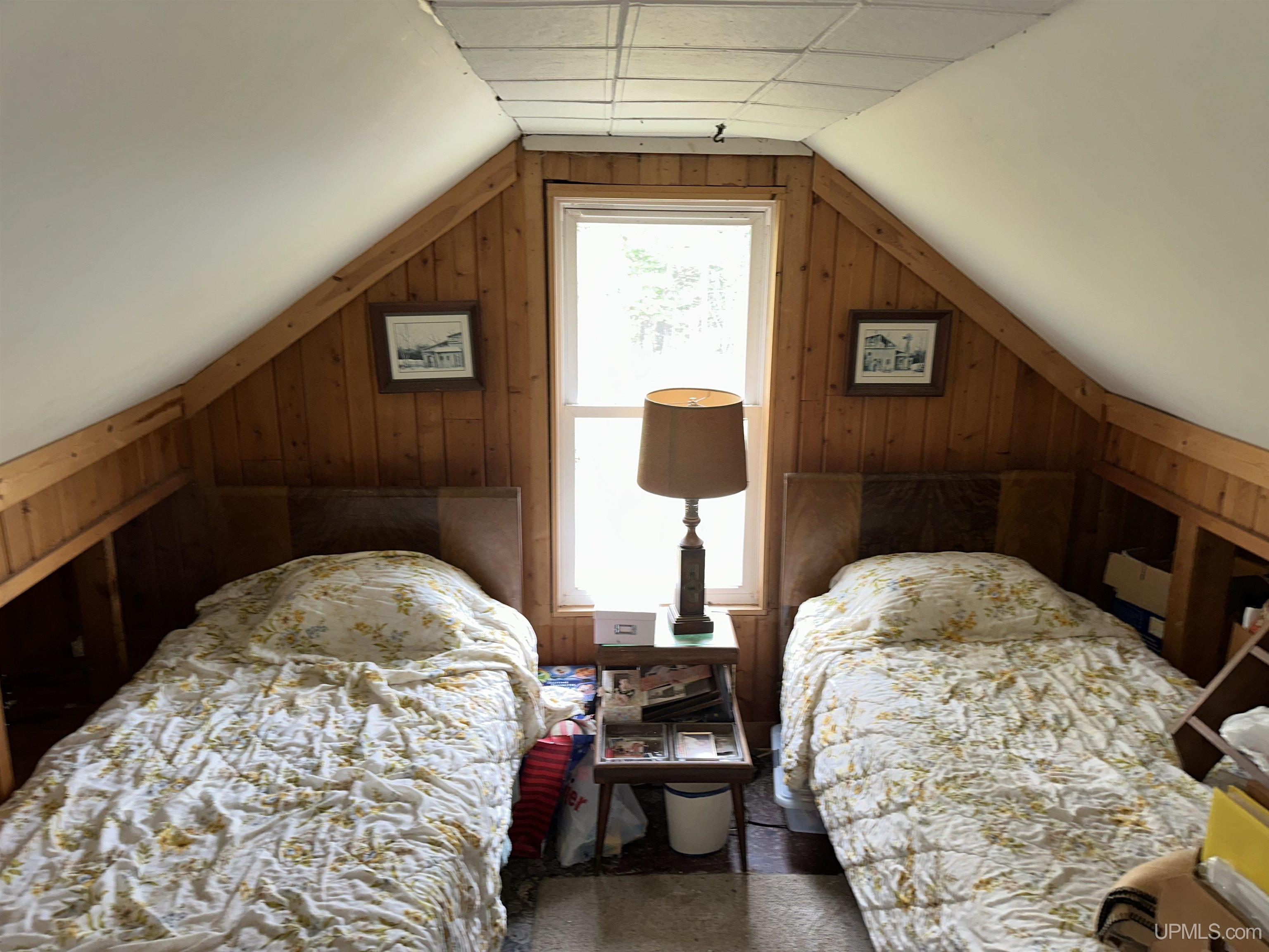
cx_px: 634
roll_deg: -0.4
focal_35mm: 24
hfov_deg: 71.6
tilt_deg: -13.8
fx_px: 880
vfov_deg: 56.8
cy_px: 476
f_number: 1.78
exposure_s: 1/25
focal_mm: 6.86
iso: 64
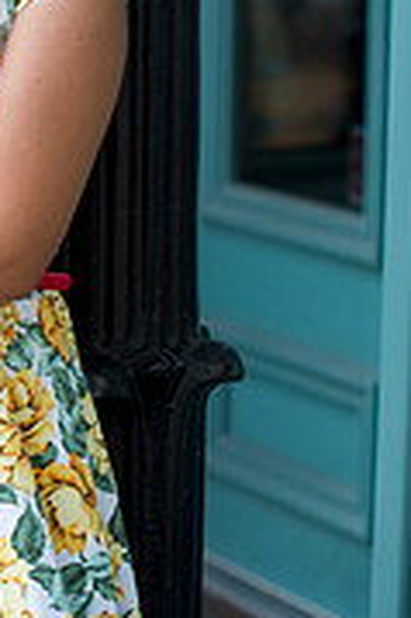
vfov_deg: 16.0
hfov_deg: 10.6
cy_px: 17
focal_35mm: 126
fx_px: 2162
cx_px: -104
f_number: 2.5
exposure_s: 1/400
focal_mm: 50
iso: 200
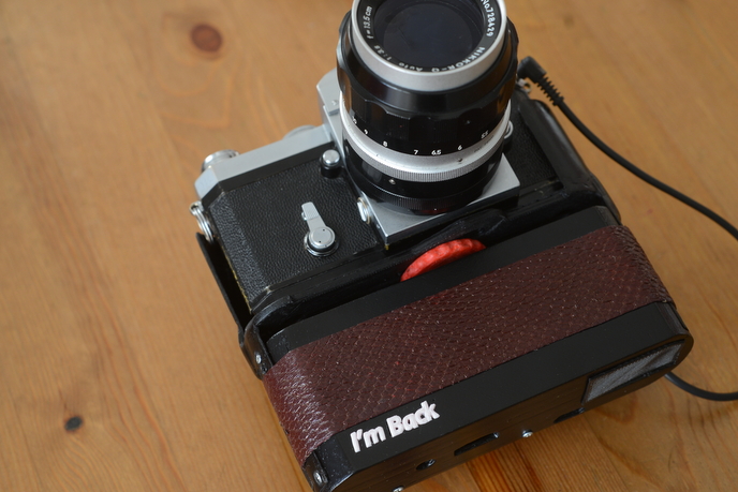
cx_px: 412
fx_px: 1312
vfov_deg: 21.2
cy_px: 235
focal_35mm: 64
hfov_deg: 31.4
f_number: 11
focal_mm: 55
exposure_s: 1/40
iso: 640
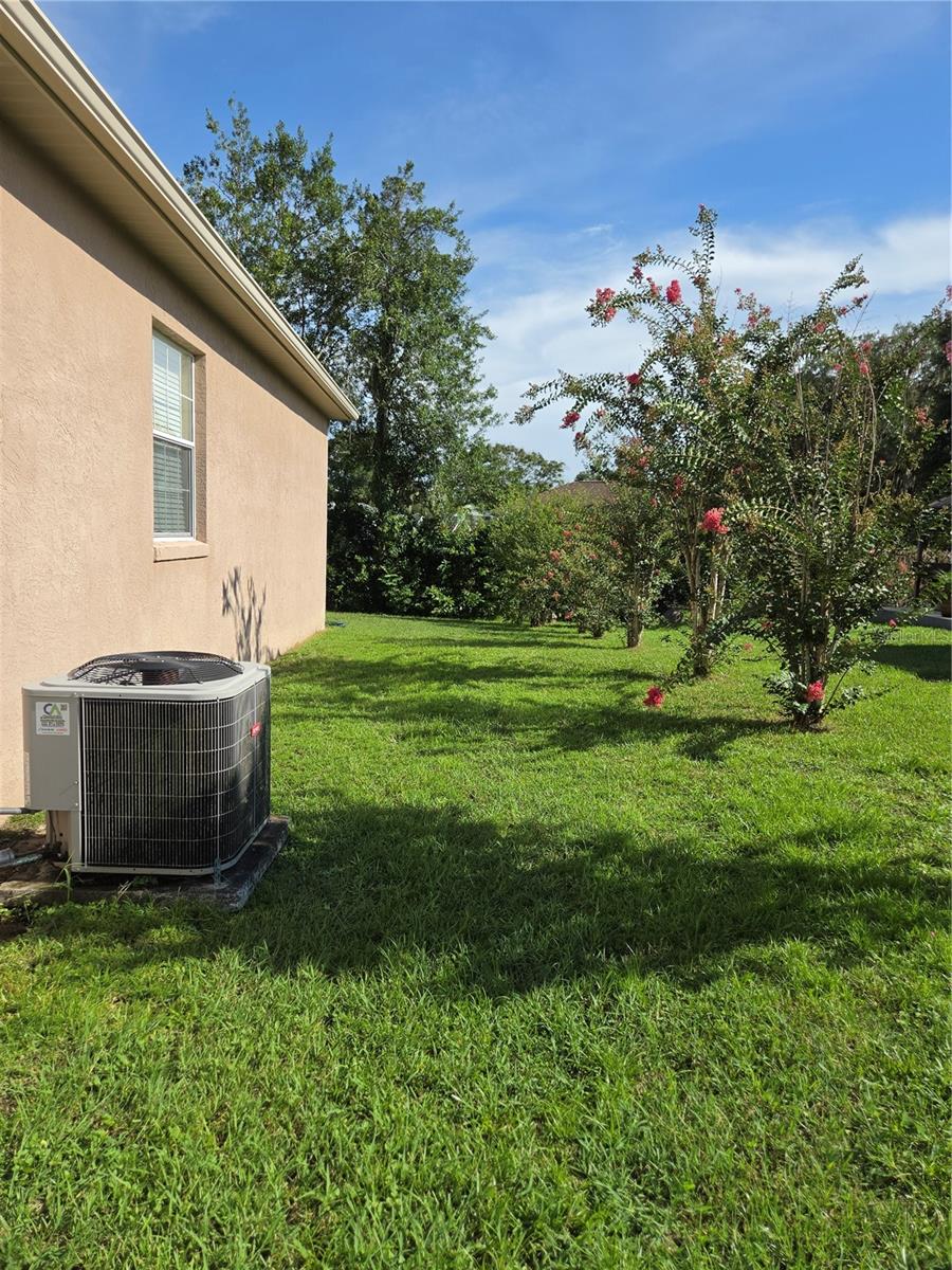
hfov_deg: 58.9
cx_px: 476
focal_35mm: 23
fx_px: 843
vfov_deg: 73.9
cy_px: 635
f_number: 1.8
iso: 80
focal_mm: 5.4
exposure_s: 1/3871
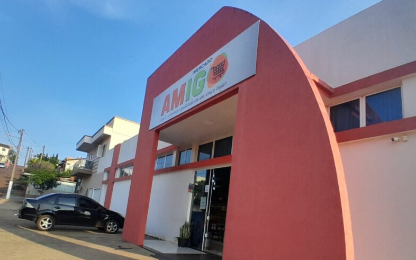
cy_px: 174
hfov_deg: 79.6
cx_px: 196
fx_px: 249
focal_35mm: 22
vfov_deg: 53.9
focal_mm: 1.46
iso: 40
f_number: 2.2
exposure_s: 1/792
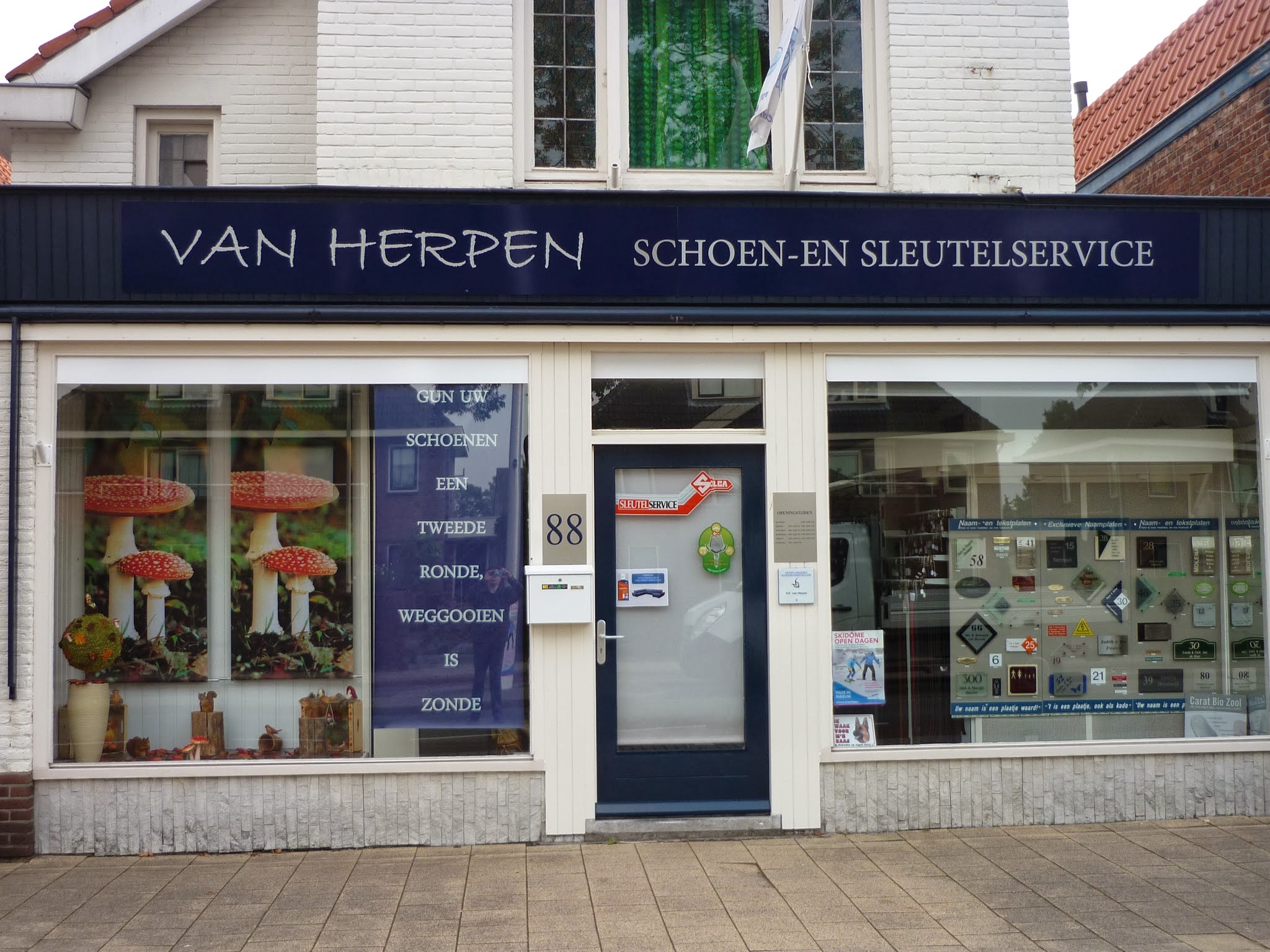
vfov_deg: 34.3
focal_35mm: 42
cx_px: 635
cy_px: 476
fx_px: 1541
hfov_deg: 44.8
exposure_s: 1/250
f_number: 3
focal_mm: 6.9
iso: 80
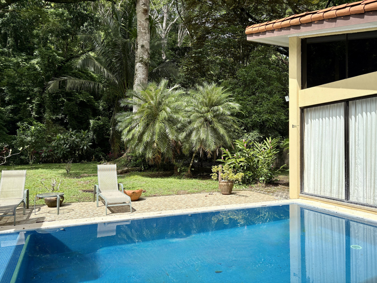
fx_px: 283
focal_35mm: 26
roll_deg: +0.7
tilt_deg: +1.8
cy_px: 142
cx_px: 188
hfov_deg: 67.3
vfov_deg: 53.1
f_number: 1.6
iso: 50
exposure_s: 1/1626
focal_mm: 5.96
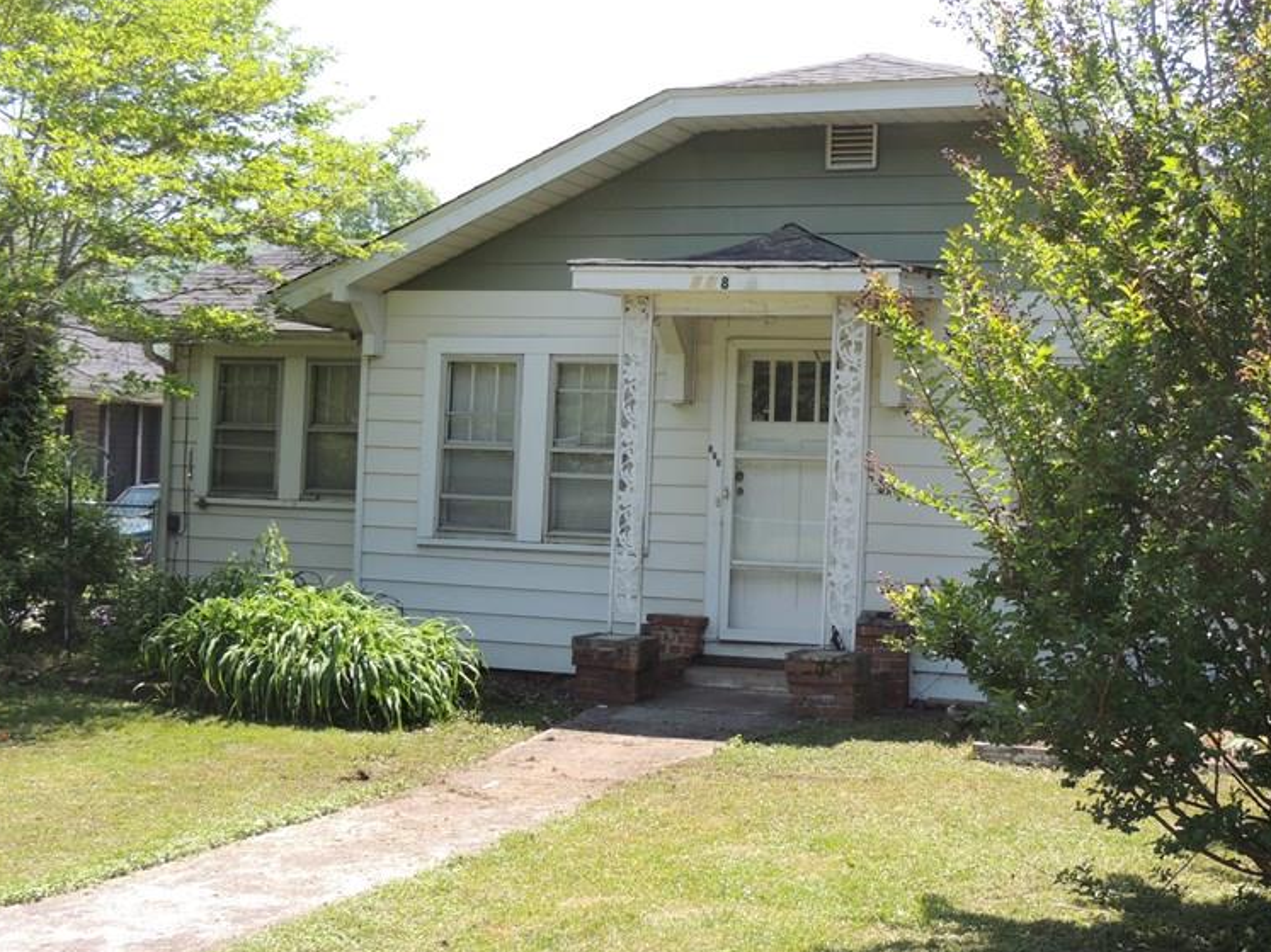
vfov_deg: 30.2
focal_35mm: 48
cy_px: 381
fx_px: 1762
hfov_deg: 39.5
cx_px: 771
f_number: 3.3
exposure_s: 1/400
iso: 100
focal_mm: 6.2
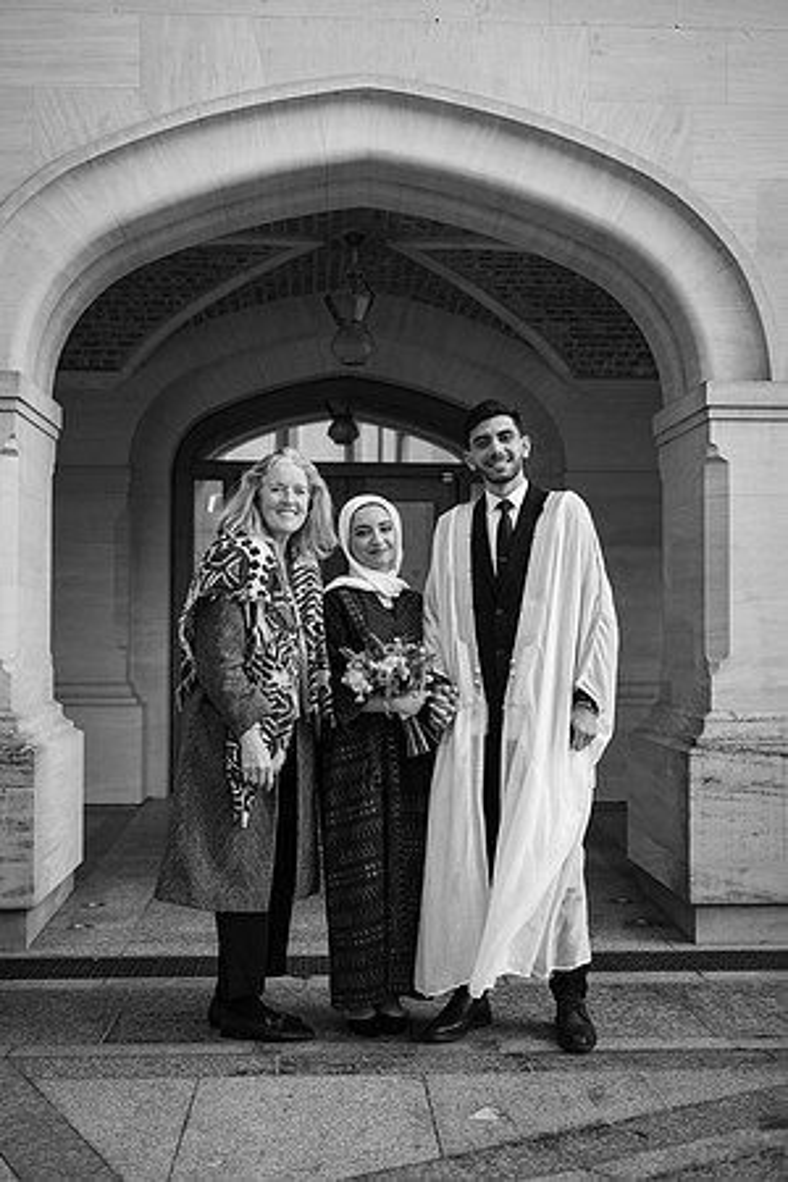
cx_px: 394
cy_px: 591
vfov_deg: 48.5
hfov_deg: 33.4
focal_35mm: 40
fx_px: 1313
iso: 200
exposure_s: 1/500
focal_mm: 40
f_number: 3.2
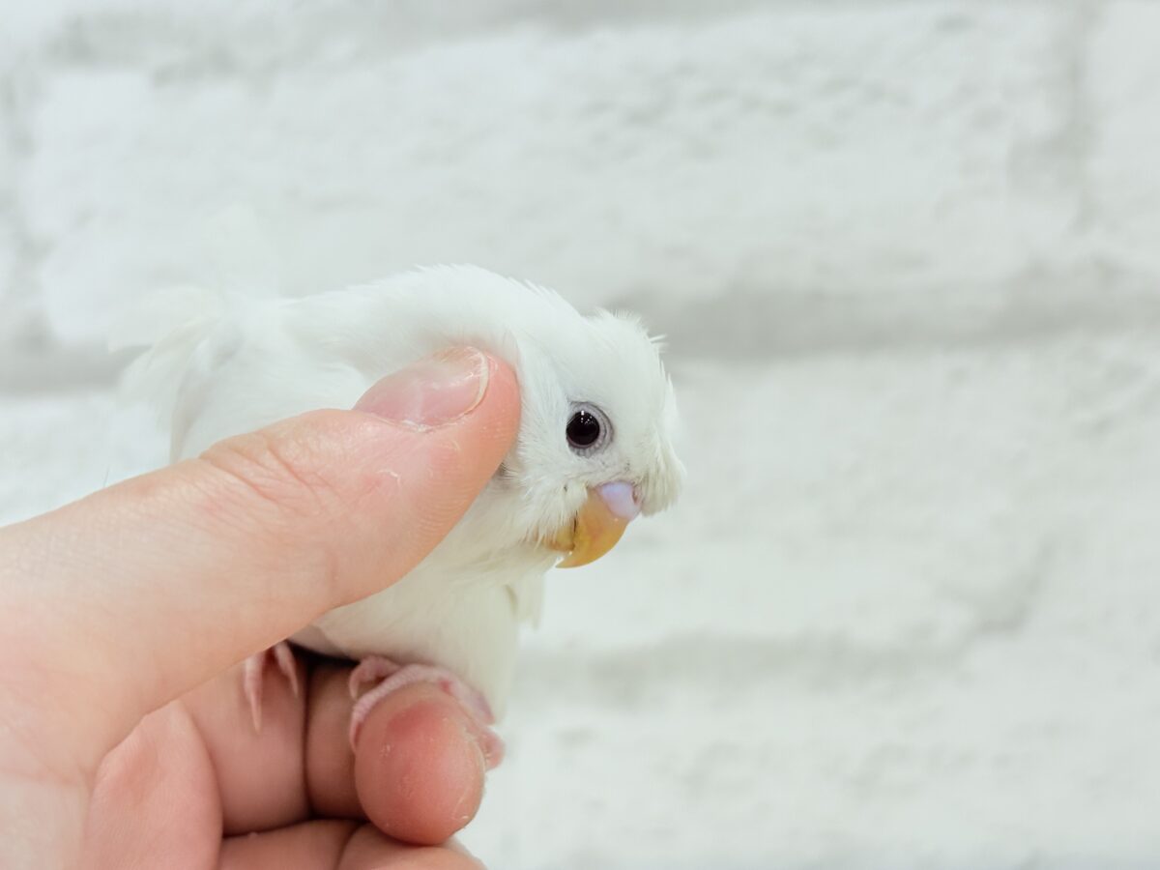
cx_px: 580
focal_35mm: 52
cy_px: 435
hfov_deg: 36.8
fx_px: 1743
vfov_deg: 28.0
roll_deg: +3.6
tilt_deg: +1.9
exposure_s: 1/50
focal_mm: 5.96
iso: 32
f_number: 1.6
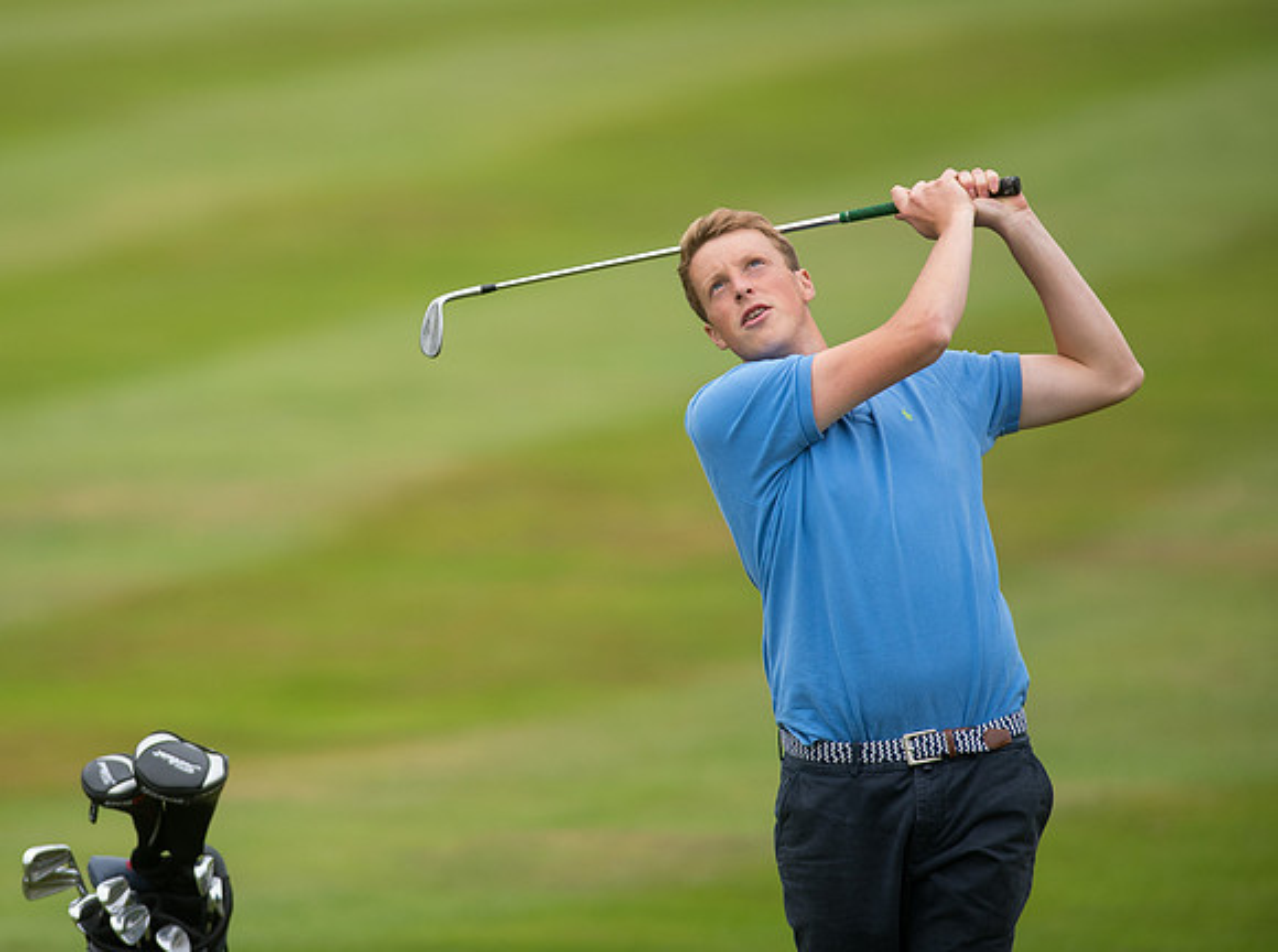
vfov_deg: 3.6
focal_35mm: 411
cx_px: 390
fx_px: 15145
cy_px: 345
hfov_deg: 4.8
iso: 800
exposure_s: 1/2500
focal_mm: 300
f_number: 4
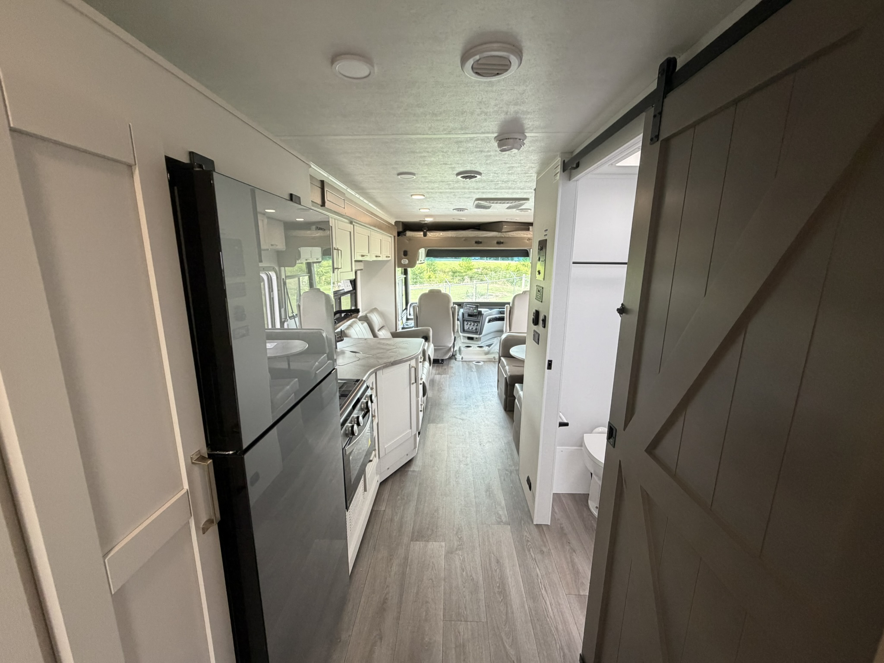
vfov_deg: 85.7
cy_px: 332
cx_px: 442
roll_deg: -1.9
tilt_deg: -11.5
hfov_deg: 102.1
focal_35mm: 14
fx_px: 358
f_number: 2.2
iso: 320
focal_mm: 2.22
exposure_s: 1/121
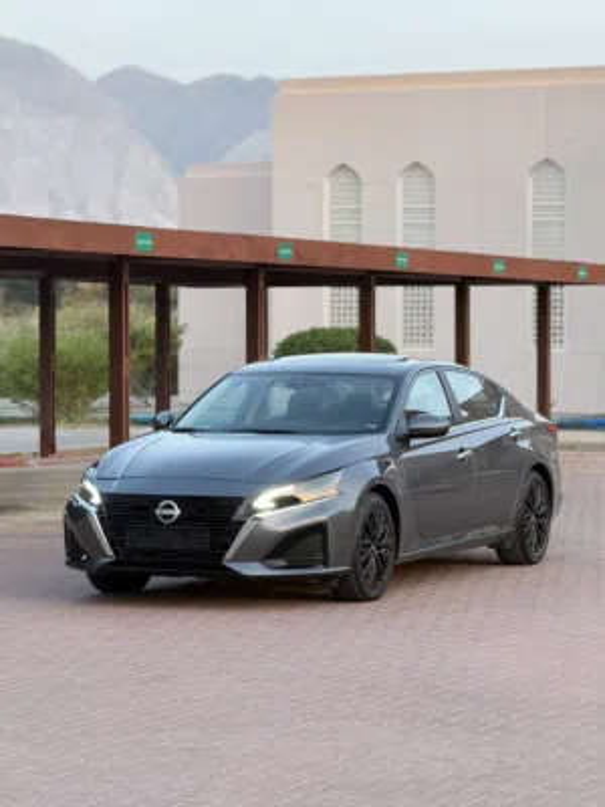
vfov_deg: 16.4
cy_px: 404
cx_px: 302
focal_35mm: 120
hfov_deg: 12.3
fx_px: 2796
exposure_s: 1/99
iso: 100
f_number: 2.8
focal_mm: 15.66
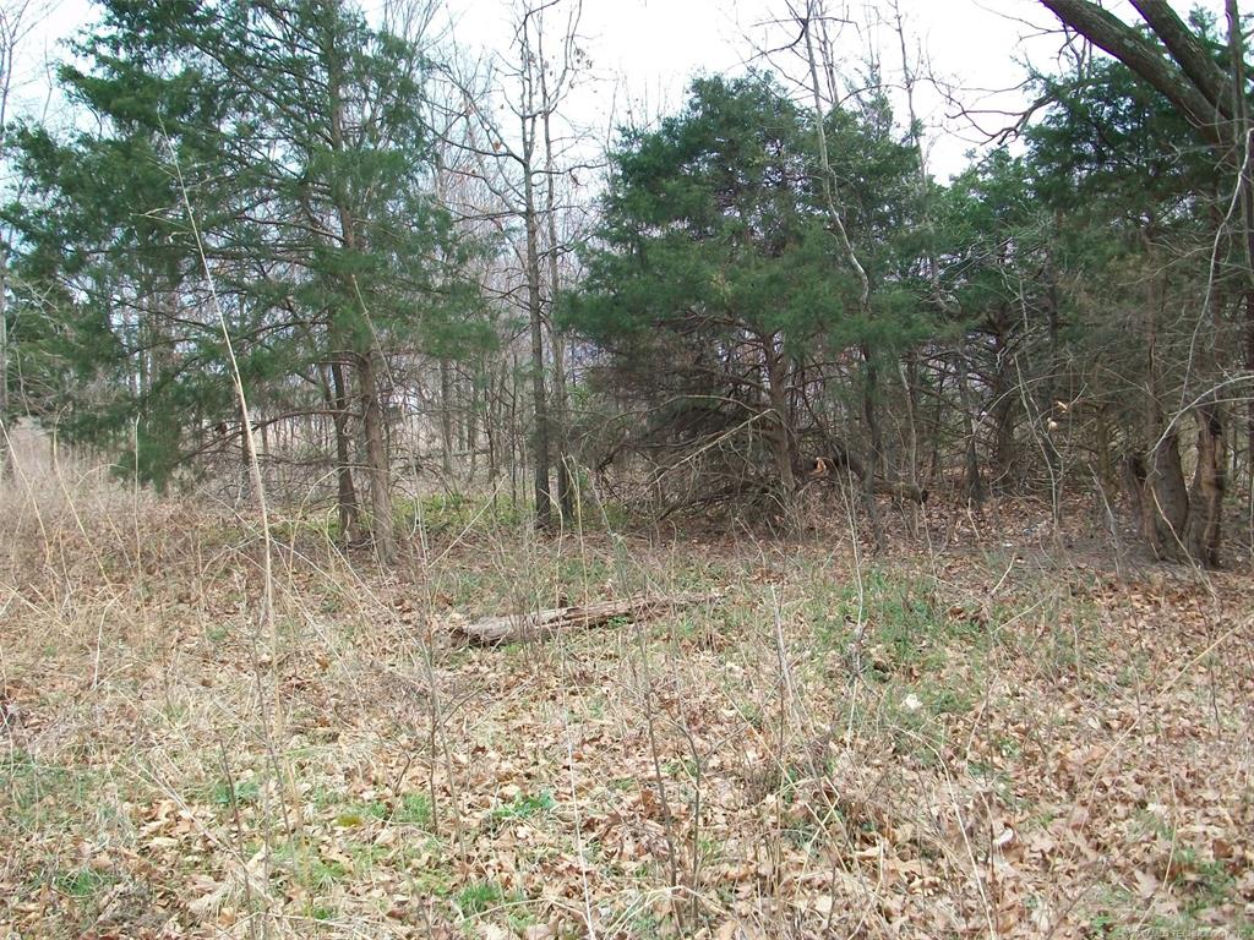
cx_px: 627
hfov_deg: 54.0
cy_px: 470
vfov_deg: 41.8
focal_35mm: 34
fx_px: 1232
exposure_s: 1/320
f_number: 2.8
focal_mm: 5.7
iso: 80
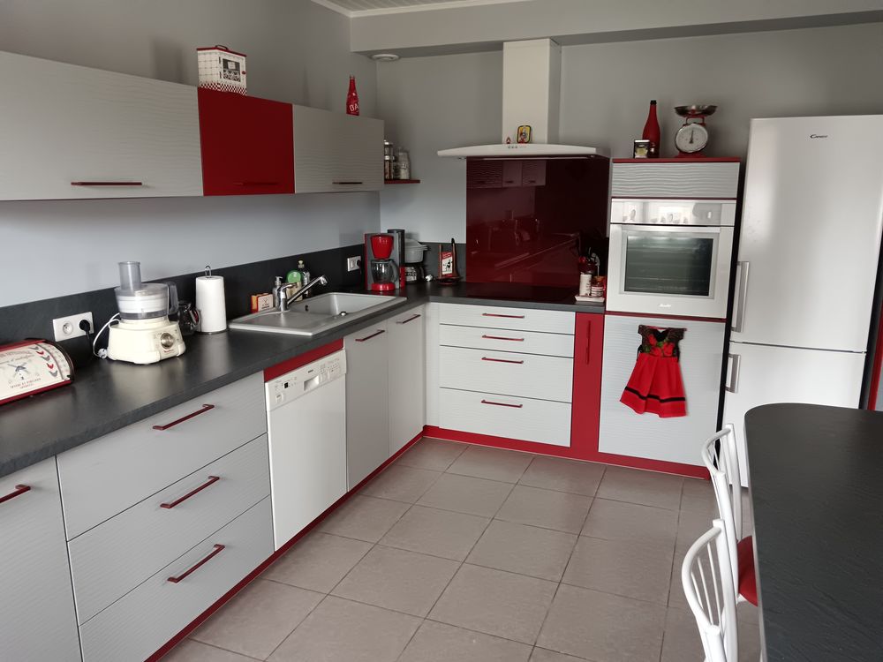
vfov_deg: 51.4
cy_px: 331
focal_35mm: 27
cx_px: 442
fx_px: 689
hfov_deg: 65.3
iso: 1297
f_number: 1.9
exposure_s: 1/24
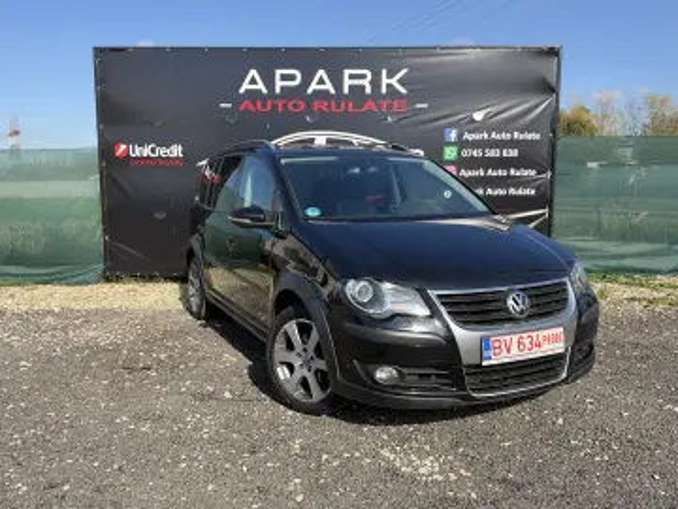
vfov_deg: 48.2
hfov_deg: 61.7
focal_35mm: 29
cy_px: 254
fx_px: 568
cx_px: 339
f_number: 1.8
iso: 80
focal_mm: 6.93
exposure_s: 1/1931
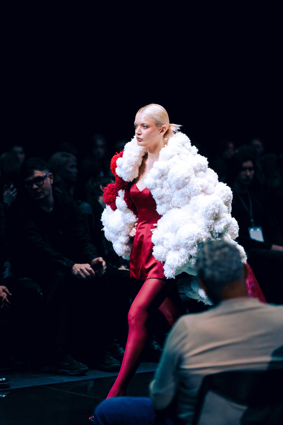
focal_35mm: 150
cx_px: 142
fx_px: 1769
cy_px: 212
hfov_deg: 9.1
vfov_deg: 13.7
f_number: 2.8
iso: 640
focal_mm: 150
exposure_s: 1/320
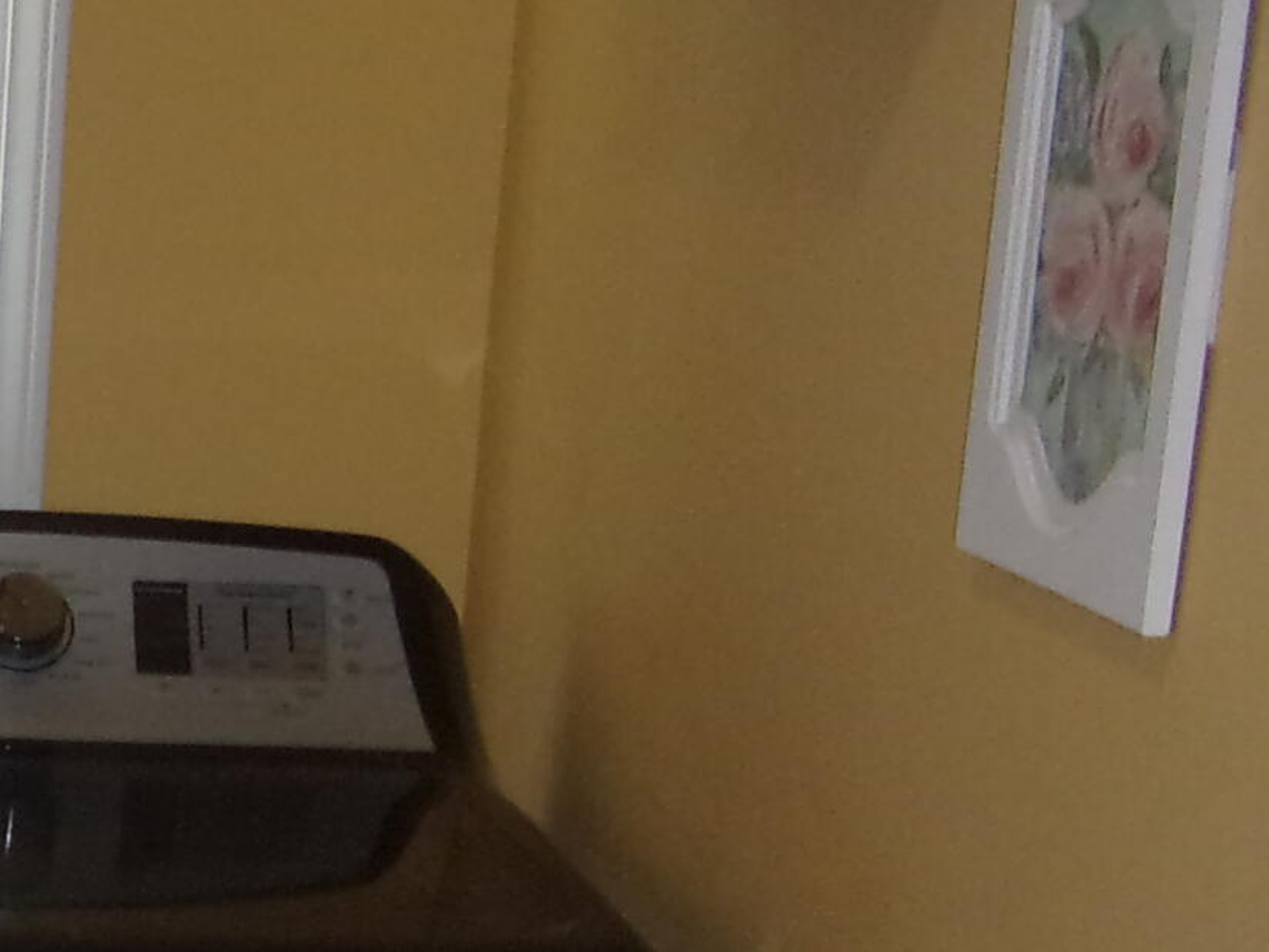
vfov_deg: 14.4
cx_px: -363
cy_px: 739
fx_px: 3739
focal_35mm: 102
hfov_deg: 18.0
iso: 200
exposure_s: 1/34
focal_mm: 5.1
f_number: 3.9
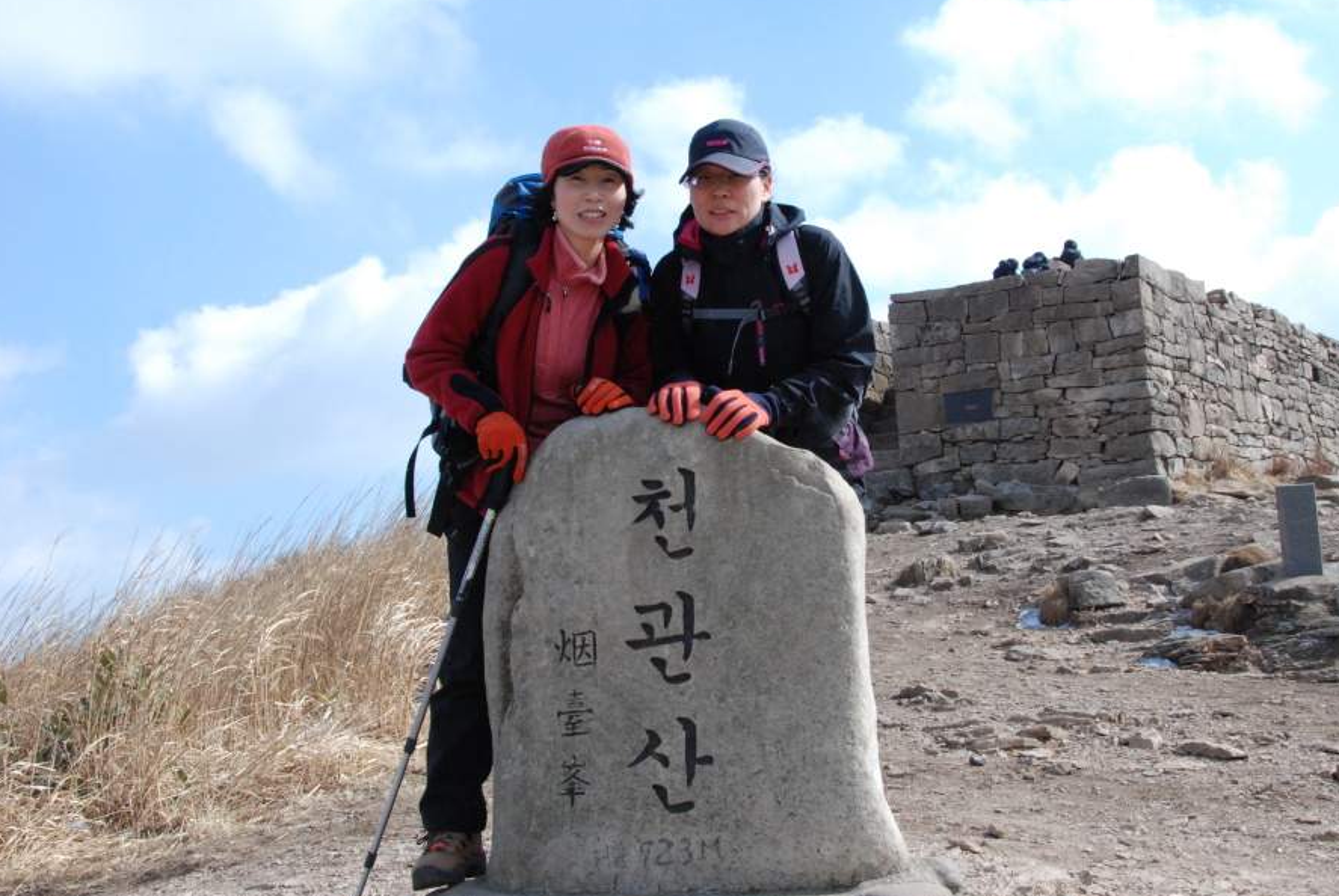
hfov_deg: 43.5
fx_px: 1676
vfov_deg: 29.9
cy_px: 397
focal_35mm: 45
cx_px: 719
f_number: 13
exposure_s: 1/640
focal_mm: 26
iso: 800
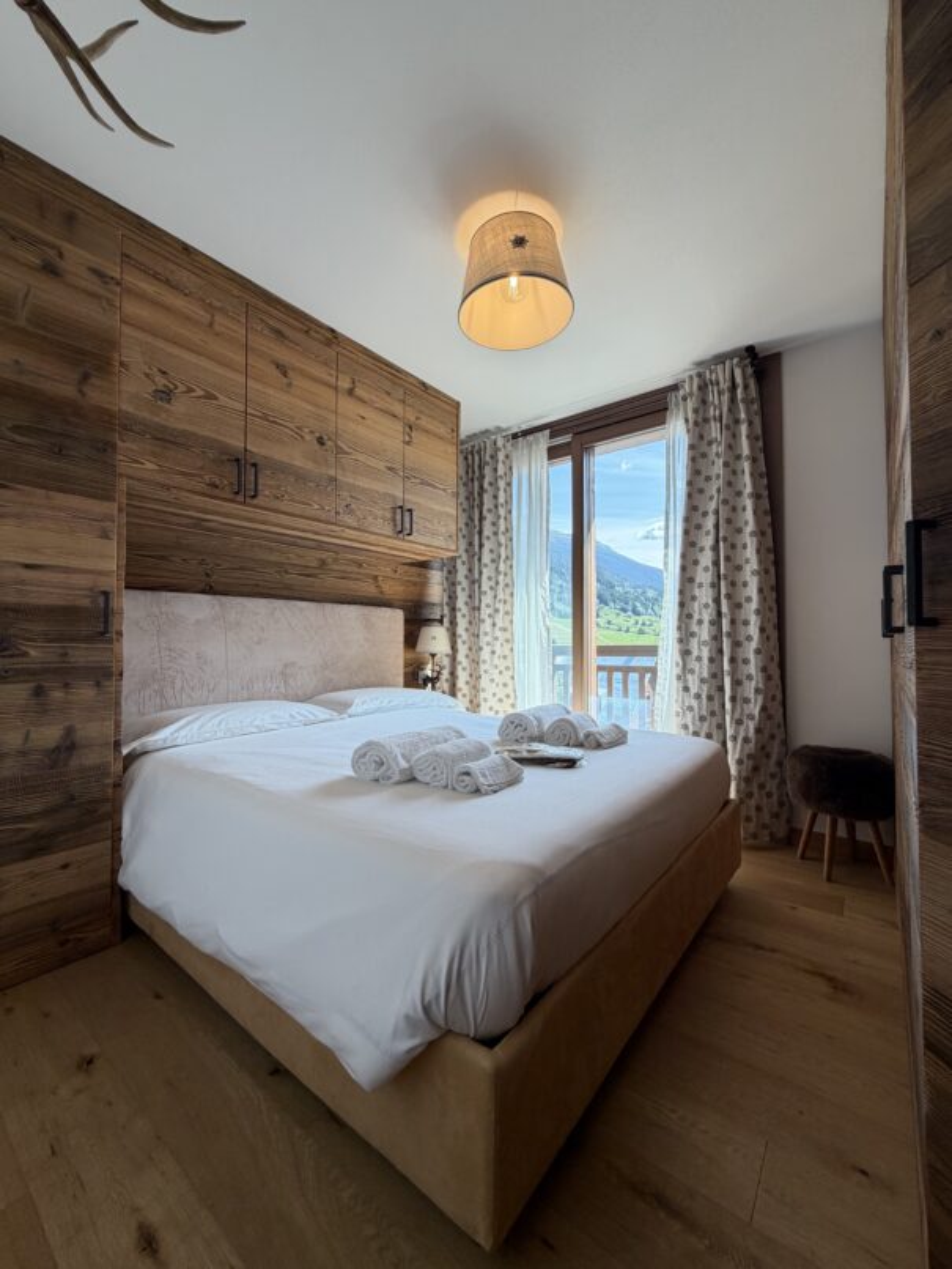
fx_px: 513
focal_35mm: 14
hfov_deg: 85.7
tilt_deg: +0.9
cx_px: 476
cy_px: 634
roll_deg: -0.2
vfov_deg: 102.0
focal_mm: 2.22
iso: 40
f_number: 2.2
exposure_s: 1/131
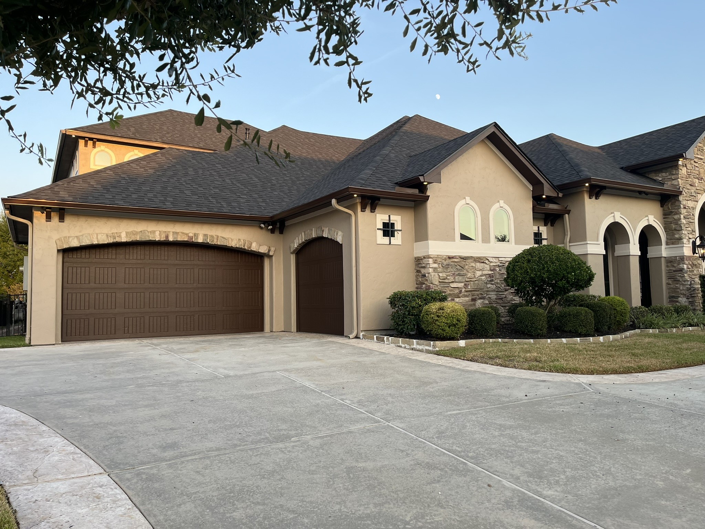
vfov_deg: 53.1
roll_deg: +1.6
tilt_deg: +4.4
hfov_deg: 67.3
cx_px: 352
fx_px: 530
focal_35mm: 26
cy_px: 264
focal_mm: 5.1
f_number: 1.6
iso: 50
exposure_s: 1/333
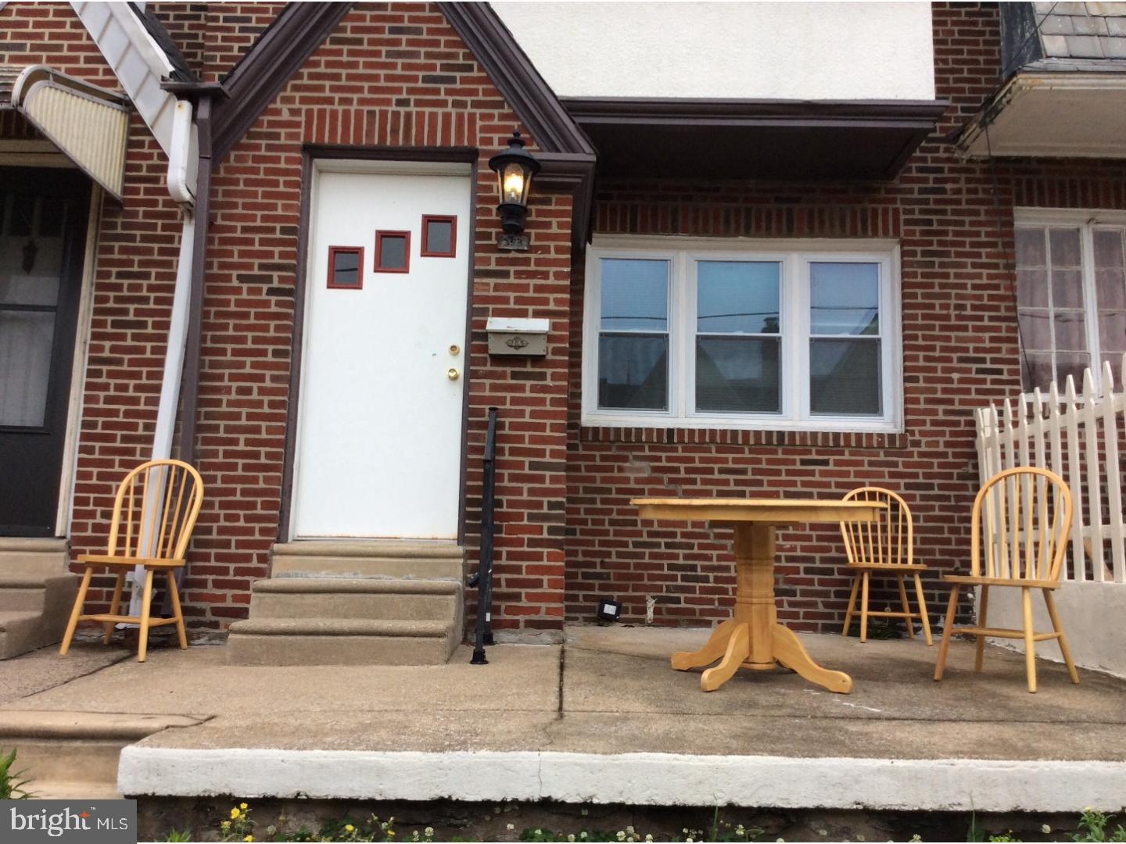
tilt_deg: +10.4
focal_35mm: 32
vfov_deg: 44.2
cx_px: 563
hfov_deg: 56.8
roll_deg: -1.0
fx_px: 1041
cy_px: 422
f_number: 2.4
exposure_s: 1/283
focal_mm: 3.3
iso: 32
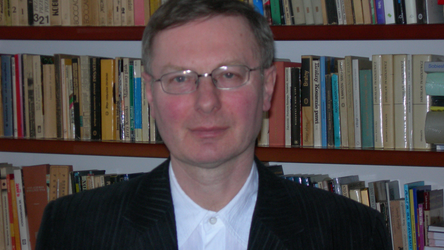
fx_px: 1472
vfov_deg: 9.7
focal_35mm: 125
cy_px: 136
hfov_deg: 17.2
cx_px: 222
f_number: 4.9
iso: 180
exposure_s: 1/60.1
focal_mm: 23.4
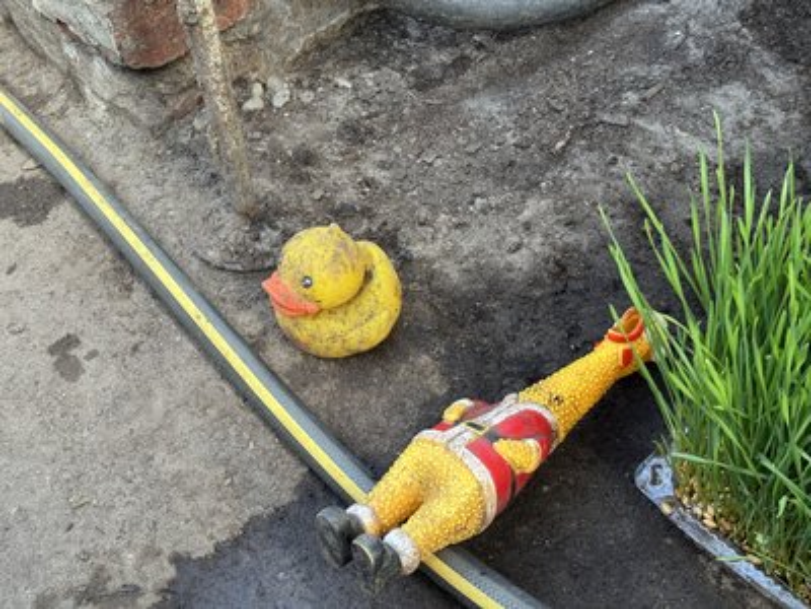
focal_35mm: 48
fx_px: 1125
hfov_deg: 39.7
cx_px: 406
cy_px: 304
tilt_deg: -46.5
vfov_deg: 30.3
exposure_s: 1/121
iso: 64
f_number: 1.78
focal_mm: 6.76
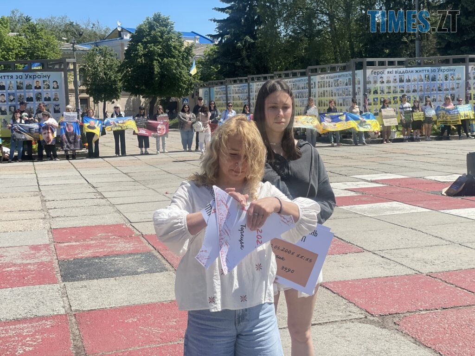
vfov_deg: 28.0
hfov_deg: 36.8
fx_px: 714
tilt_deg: -4.7
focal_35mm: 52
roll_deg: +1.6
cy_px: 178
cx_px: 238
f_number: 2
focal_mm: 6
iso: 32
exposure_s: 1/2398
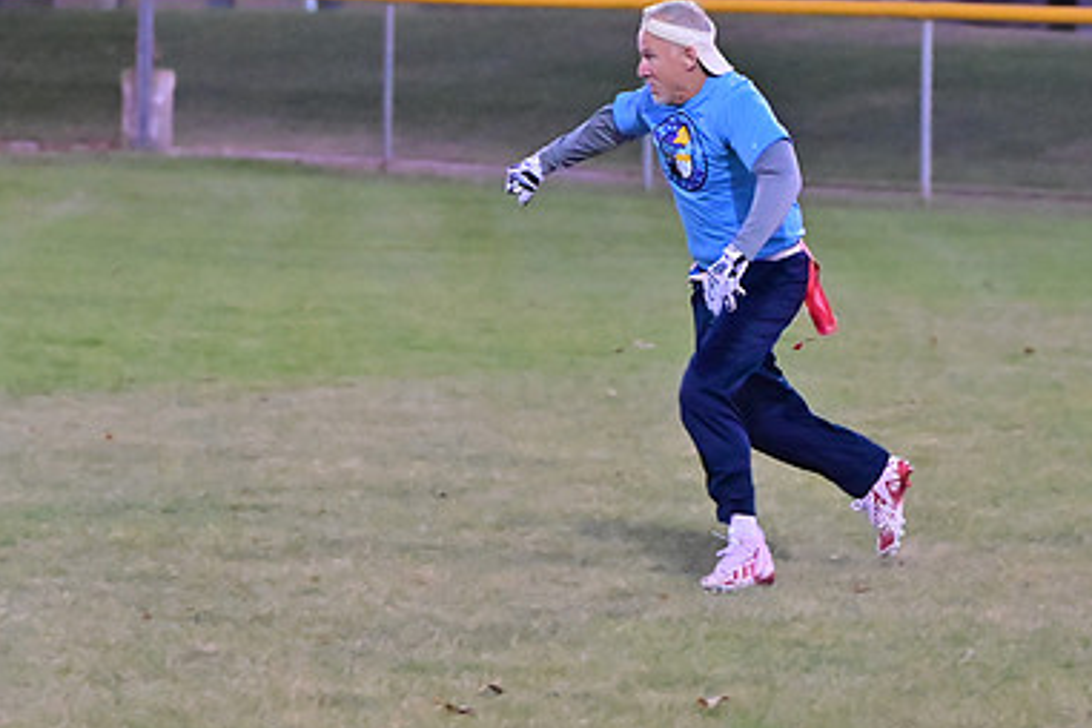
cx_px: 805
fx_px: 8311
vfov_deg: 5.0
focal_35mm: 274
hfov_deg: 7.5
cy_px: 357
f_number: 4
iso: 6400
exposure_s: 1/500
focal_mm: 120
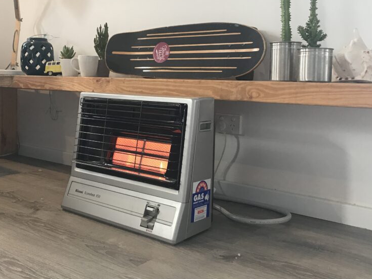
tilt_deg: -4.1
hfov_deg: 47.8
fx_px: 419
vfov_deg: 36.6
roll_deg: -1.6
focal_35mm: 39
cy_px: 107
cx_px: 174
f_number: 1.8
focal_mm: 3.99
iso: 32
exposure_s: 1/25
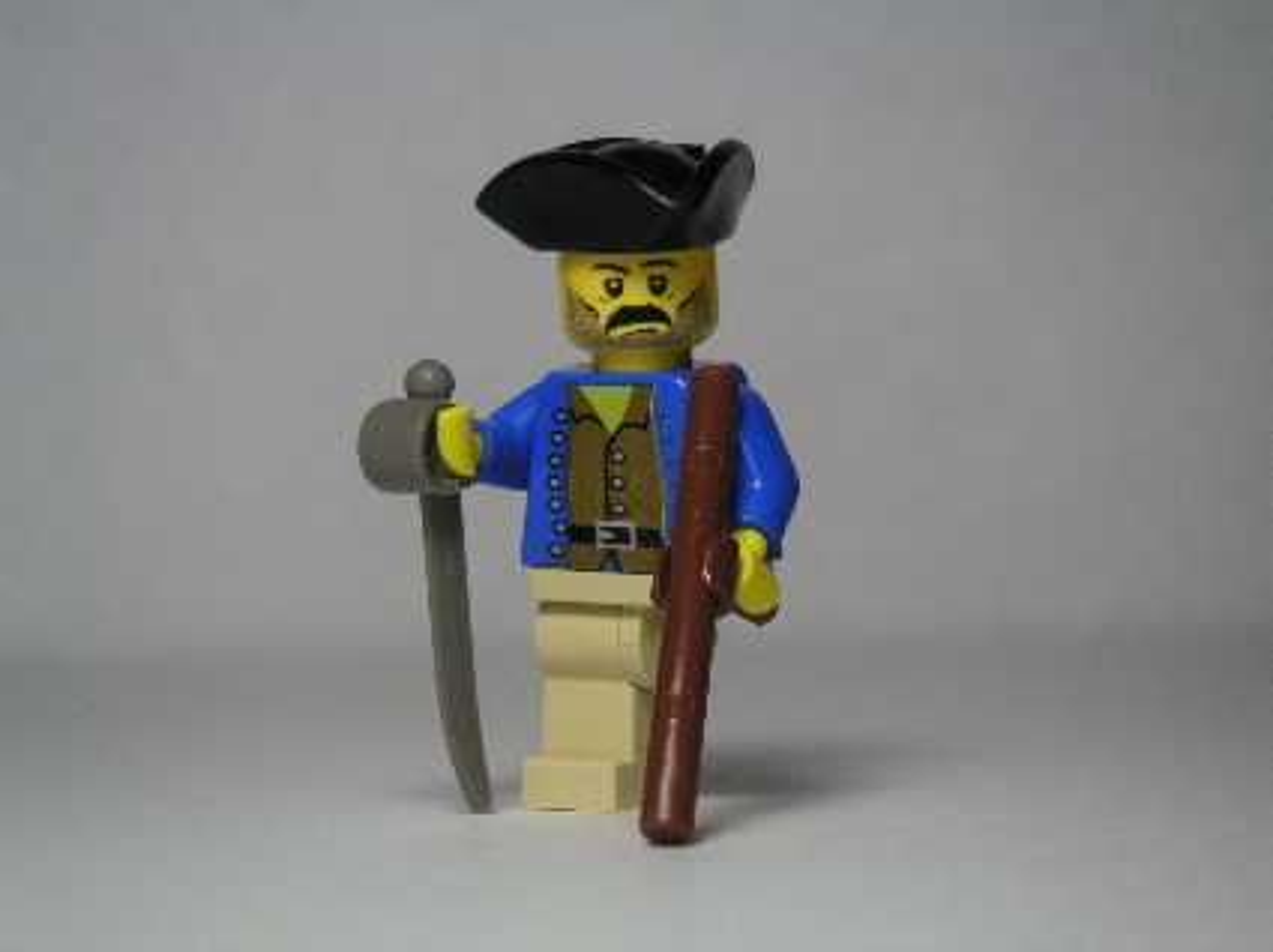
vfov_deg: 13.3
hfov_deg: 17.7
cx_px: 636
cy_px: 476
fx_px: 4079
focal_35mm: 111
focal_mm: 17.1
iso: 80
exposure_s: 1/111
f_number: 3.6
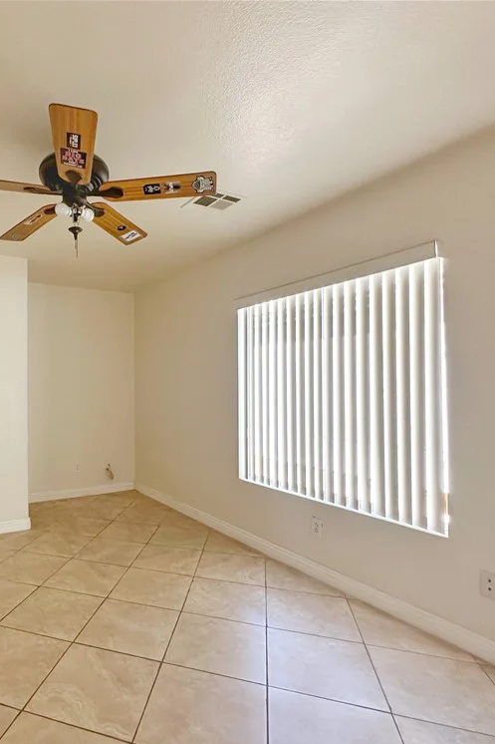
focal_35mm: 20
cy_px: 382
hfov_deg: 58.5
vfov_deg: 84.0
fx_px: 413
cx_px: 120
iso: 200
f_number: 2.2
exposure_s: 1/99
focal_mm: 2.22
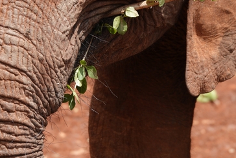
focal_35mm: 364
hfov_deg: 5.7
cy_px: 41
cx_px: 110
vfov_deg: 3.8
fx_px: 2387
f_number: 4
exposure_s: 1/800
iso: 200
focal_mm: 75.77
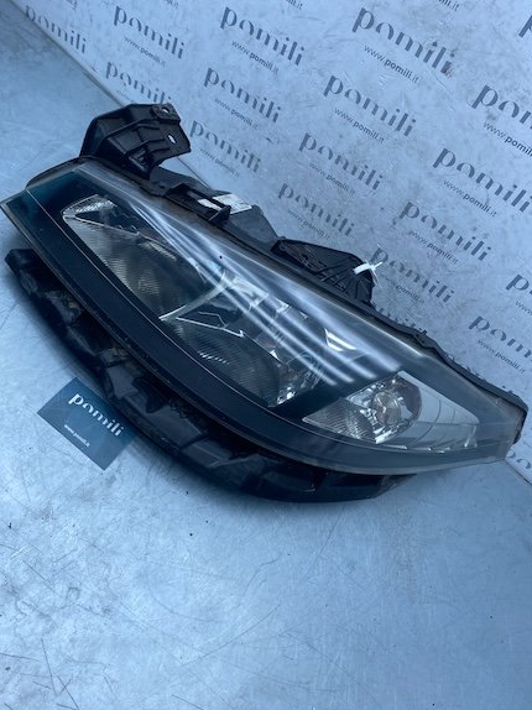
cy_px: 328
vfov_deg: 61.6
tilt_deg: -47.9
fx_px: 595
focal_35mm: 29
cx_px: 259
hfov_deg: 48.2
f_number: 1.8
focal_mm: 4.25
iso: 32
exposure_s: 1/805
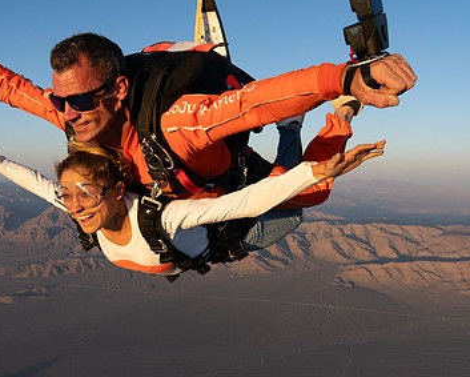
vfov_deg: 40.1
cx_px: 188
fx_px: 515
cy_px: 208
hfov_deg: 48.7
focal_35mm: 37
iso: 1250
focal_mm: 24
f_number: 7.1
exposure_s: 1/2000
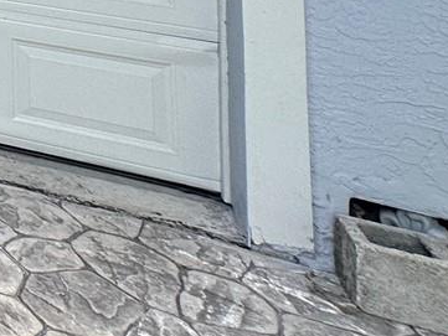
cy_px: -280
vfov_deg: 18.3
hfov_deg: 18.1
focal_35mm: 62
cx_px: -489
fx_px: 803
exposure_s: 1/387
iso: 40
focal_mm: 2.22
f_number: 2.2
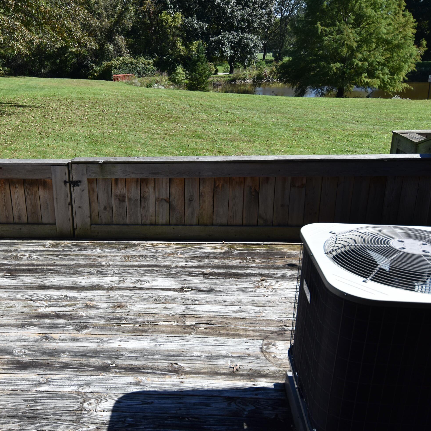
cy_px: 218
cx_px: 157
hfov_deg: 38.9
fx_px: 606
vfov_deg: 39.2
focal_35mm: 43
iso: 320
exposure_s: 1/2000
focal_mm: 22
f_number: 5
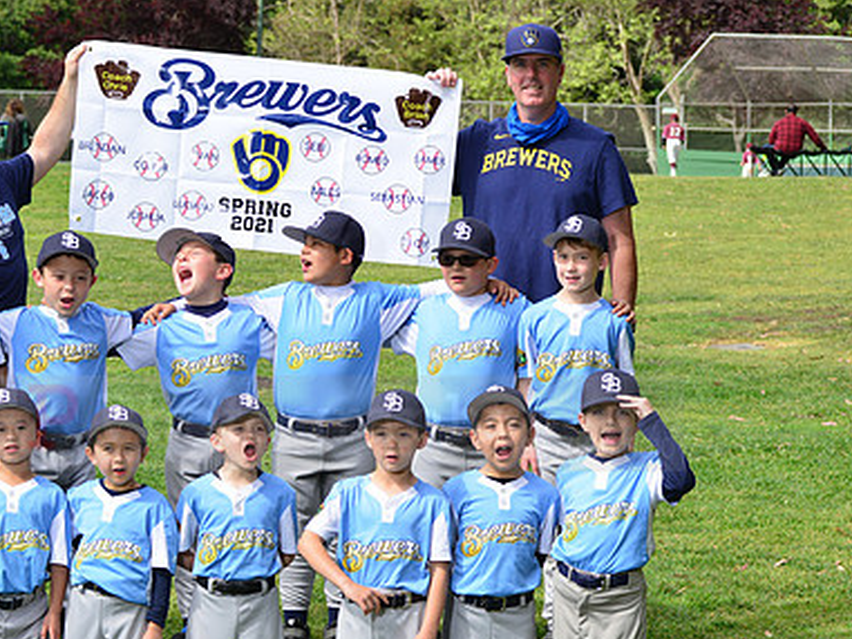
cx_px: 250
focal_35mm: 126
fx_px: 3102
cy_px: 406
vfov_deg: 11.8
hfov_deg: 15.6
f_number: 10
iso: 200
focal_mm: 86
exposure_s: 1/200
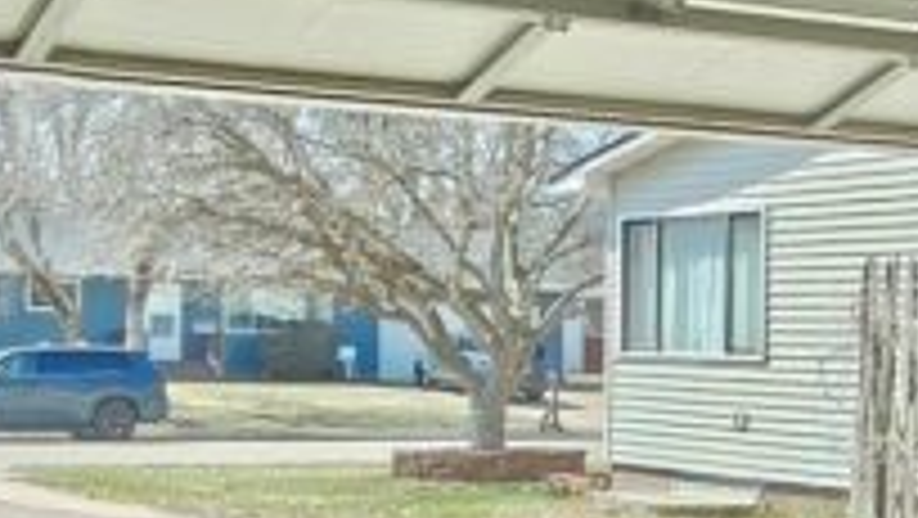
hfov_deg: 23.0
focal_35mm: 91
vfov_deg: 13.3
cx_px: 754
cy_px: 396
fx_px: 2216
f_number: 2
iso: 50
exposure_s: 1/188
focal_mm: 2.31
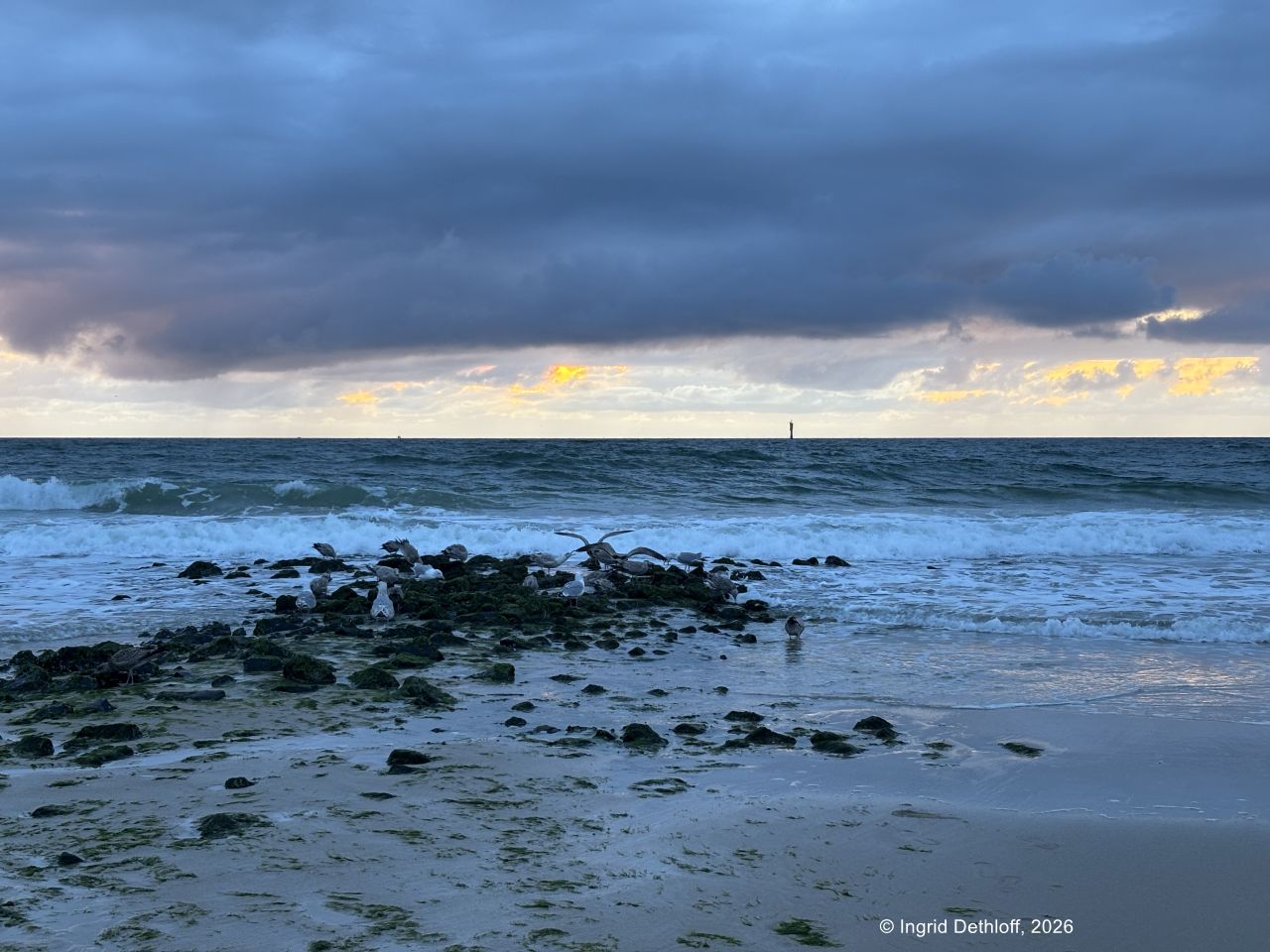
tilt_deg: -0.4
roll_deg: -0.1
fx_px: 1908
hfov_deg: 36.8
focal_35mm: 52
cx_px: 635
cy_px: 476
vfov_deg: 28.0
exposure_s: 1/71
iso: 50
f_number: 1.6
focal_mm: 5.96
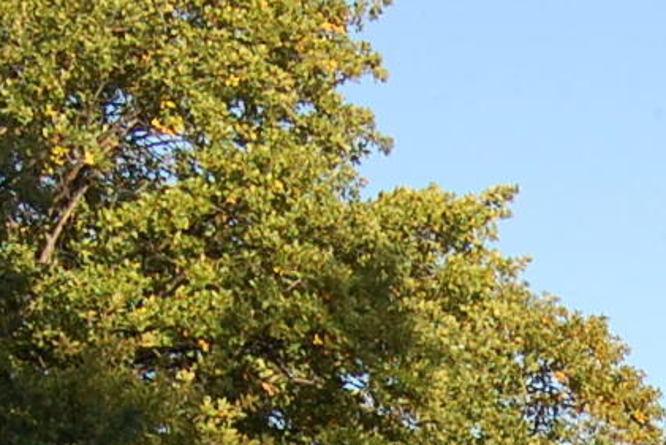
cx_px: 843
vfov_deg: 5.4
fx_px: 4602
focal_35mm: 249
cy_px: 930
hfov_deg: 8.2
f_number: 5.6
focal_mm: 31
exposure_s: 1/500
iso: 320
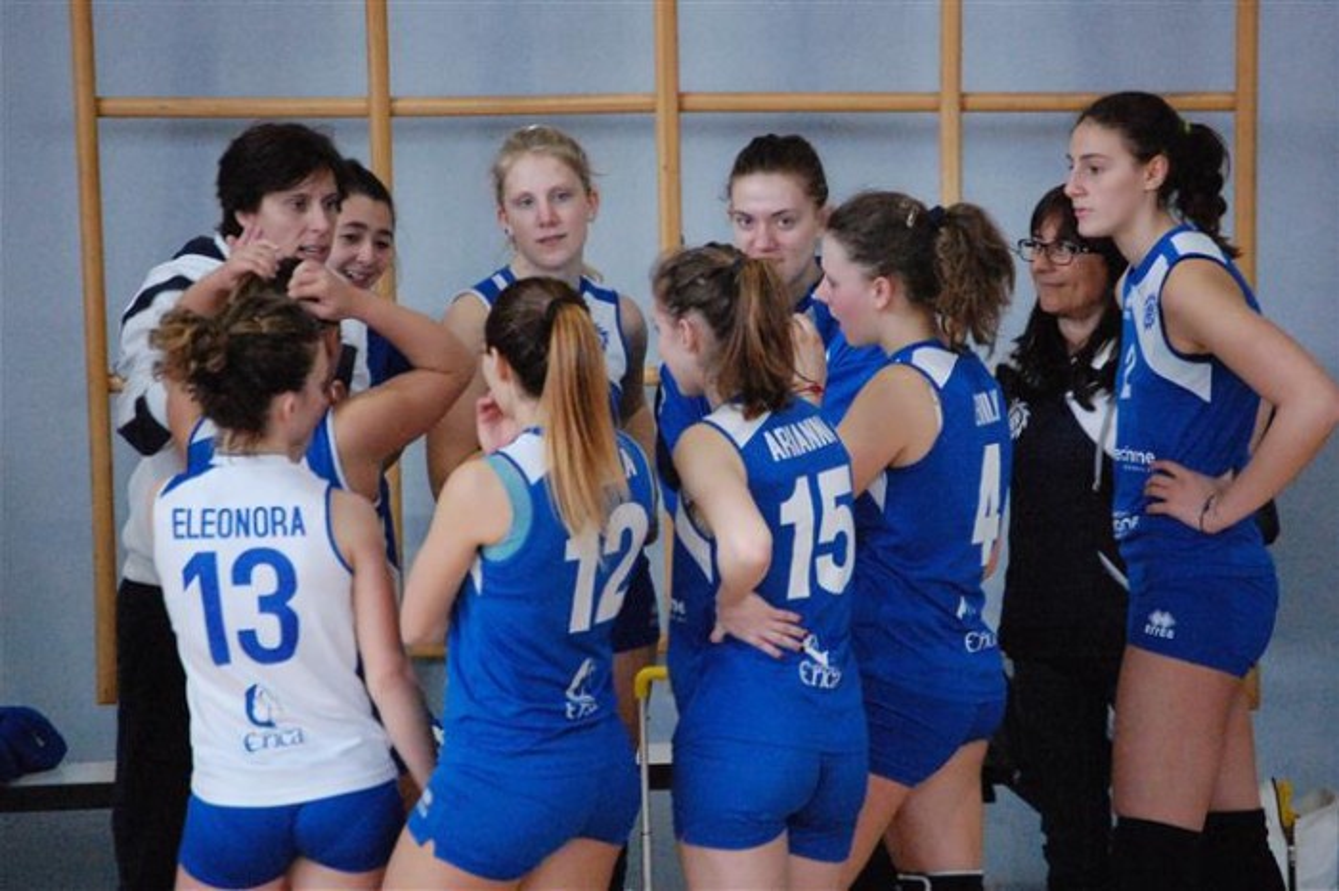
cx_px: 670
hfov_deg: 6.9
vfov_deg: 4.6
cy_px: 446
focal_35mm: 300
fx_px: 11153
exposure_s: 1/160
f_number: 5.6
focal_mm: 200
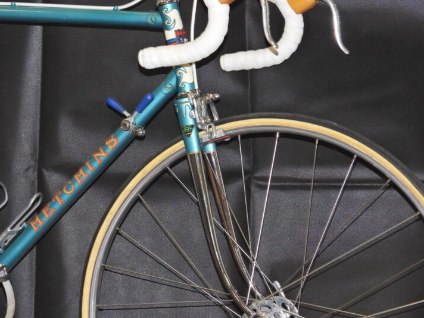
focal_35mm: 151
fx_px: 1850
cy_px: 157
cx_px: 156
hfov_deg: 13.1
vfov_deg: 9.8
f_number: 4.5
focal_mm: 18.7
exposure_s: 1/60
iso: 200
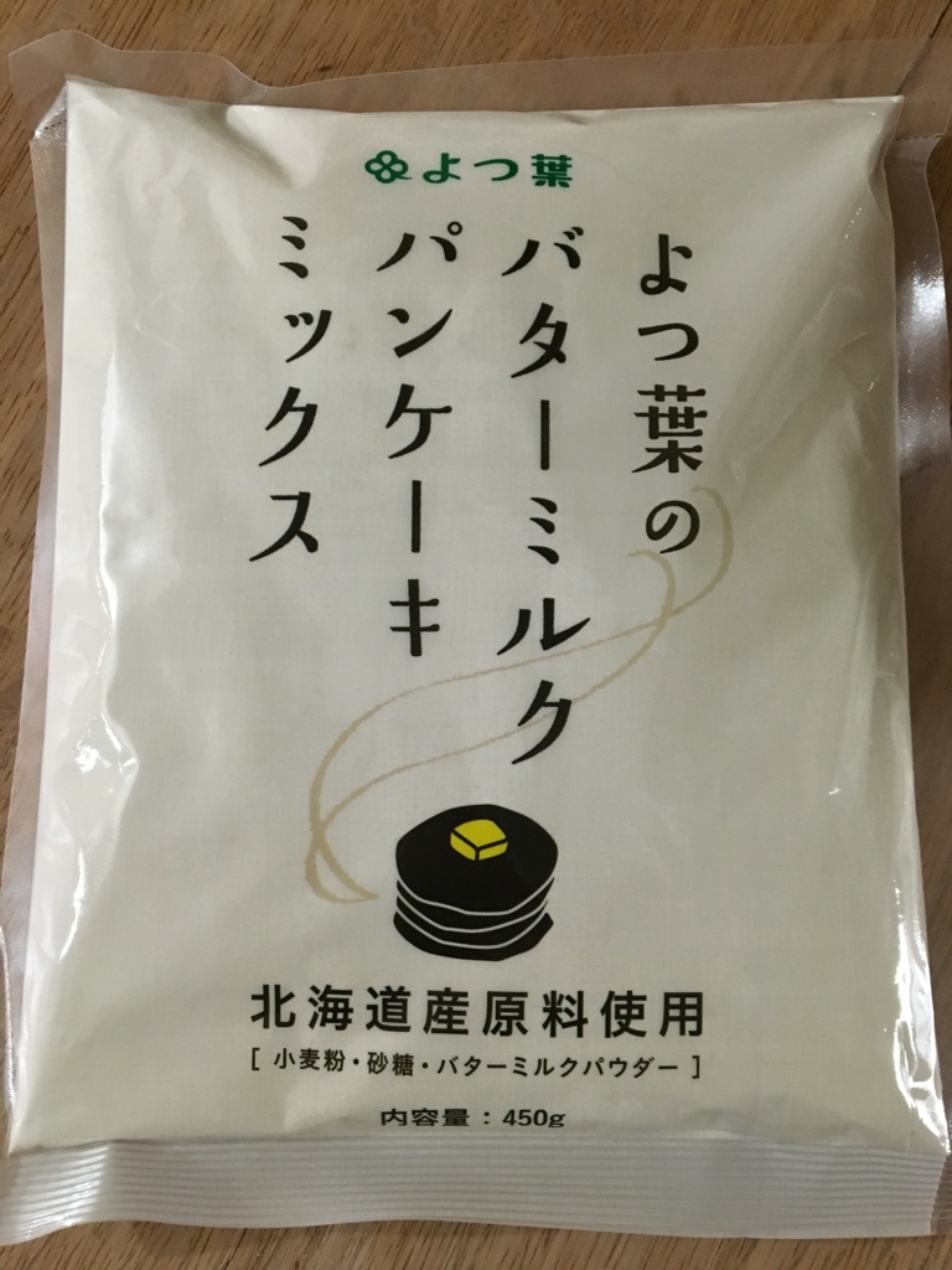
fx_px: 1063
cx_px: 476
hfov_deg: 48.2
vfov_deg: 61.7
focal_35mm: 29
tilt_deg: -81.9
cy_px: 635
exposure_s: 1/17
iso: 200
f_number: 2.2
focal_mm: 4.15
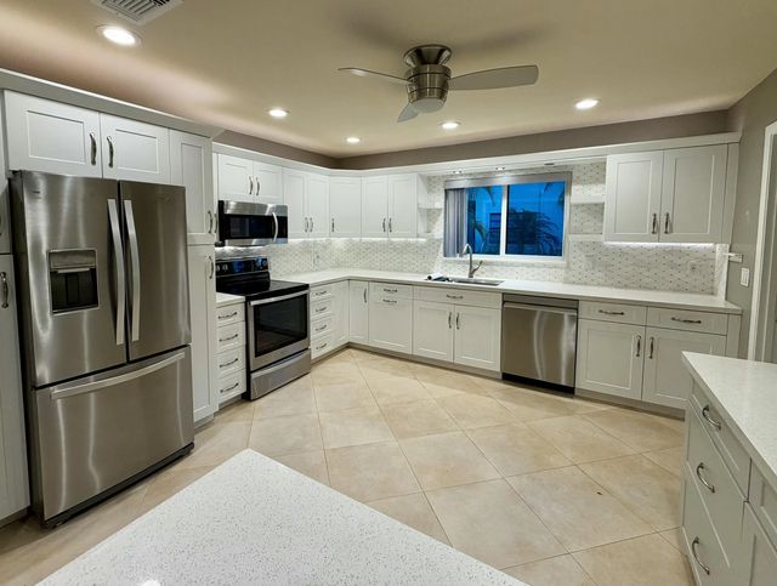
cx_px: 388
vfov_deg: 85.9
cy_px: 293
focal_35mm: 14
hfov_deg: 101.9
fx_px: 315
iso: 160
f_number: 2.2
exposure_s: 1/120
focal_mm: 2.22
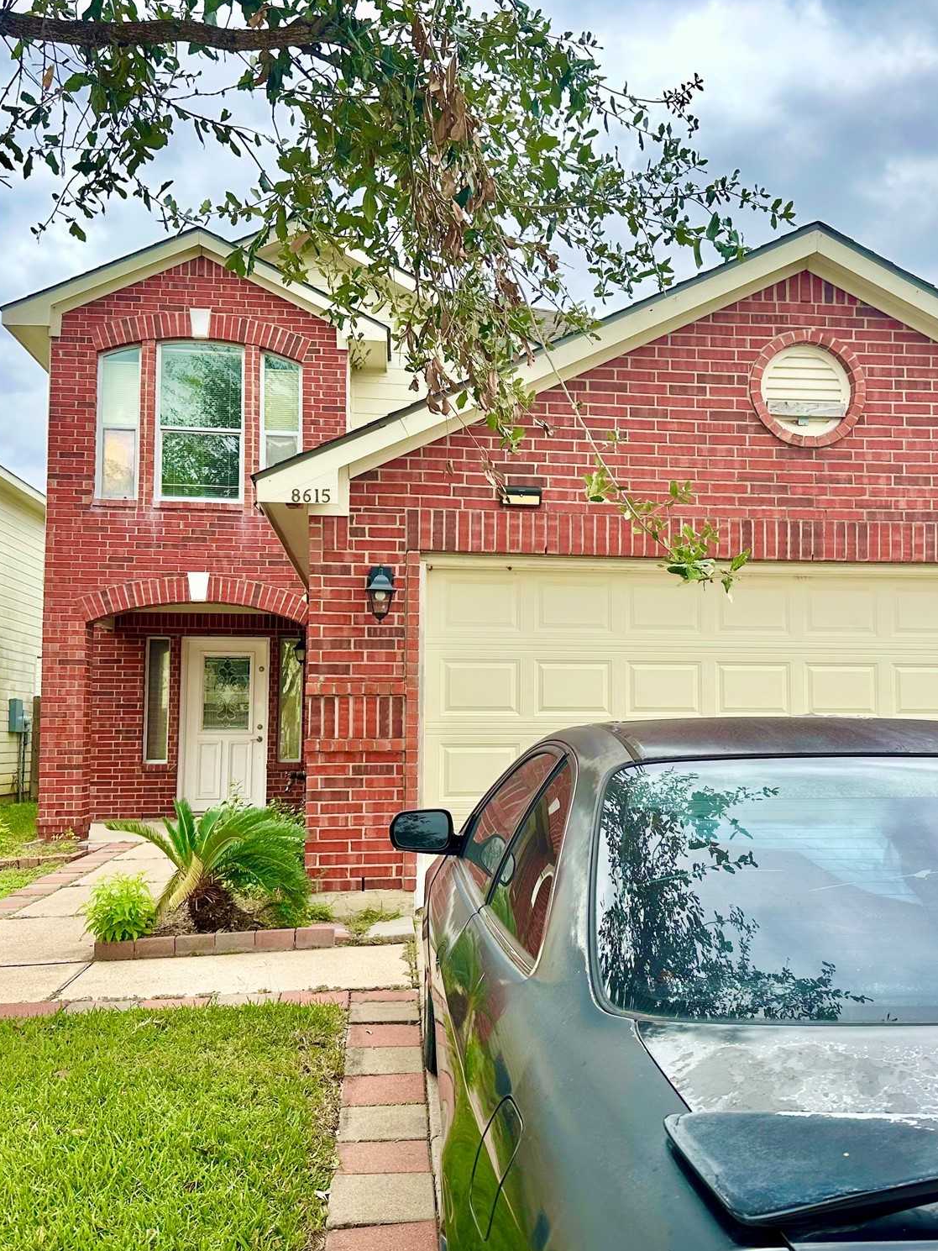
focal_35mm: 33
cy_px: 638
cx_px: 567
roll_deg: +0.2
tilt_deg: +4.9
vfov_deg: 55.3
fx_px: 1192
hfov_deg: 42.7
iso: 80
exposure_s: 1/1779
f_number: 1.78
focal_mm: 6.86
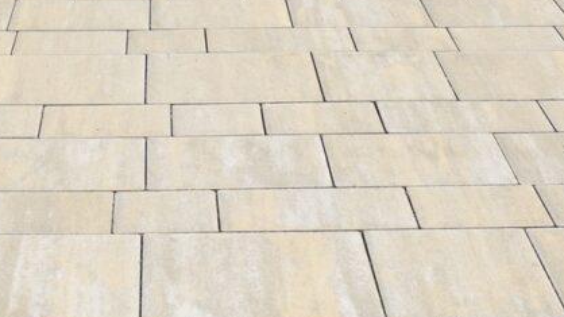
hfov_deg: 27.3
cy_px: -109
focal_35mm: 77
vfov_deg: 14.9
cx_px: 174
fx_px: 1151
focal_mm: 20
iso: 100
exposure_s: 1/200
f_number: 9
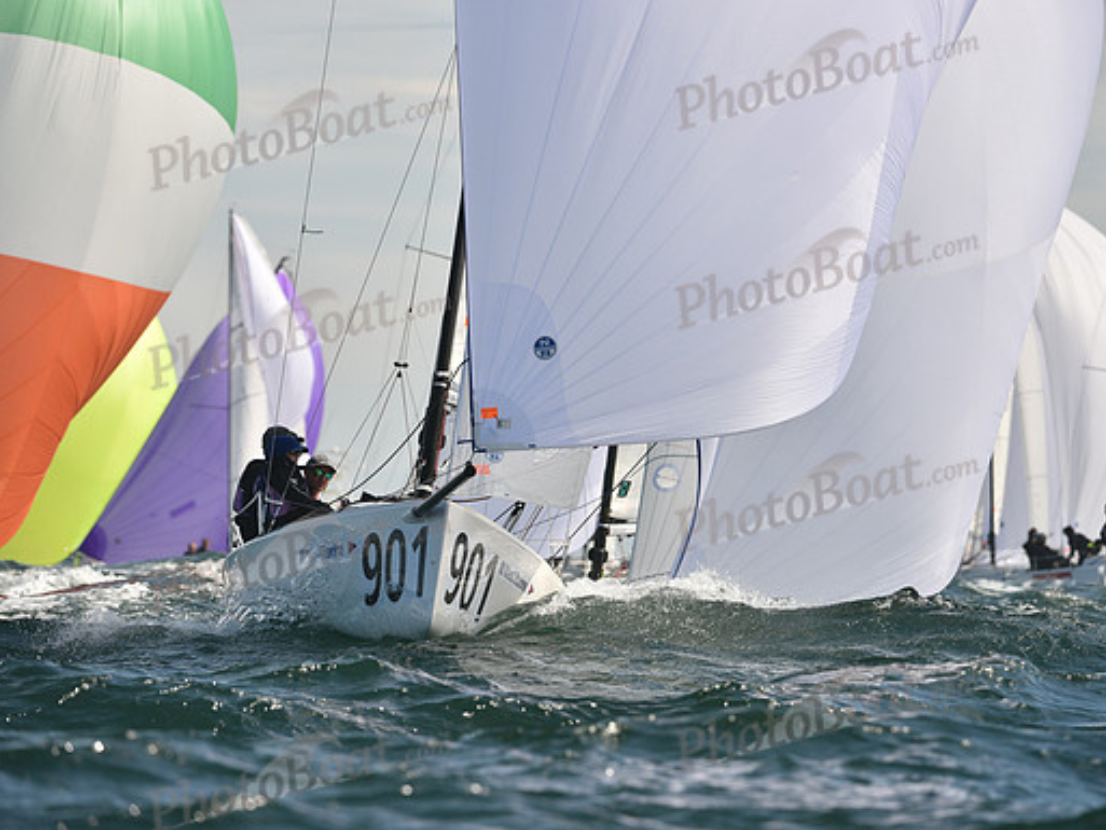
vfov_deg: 4.4
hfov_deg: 5.9
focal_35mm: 337
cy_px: 415
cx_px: 565
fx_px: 10770
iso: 250
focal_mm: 310
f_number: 6.3
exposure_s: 1/1250
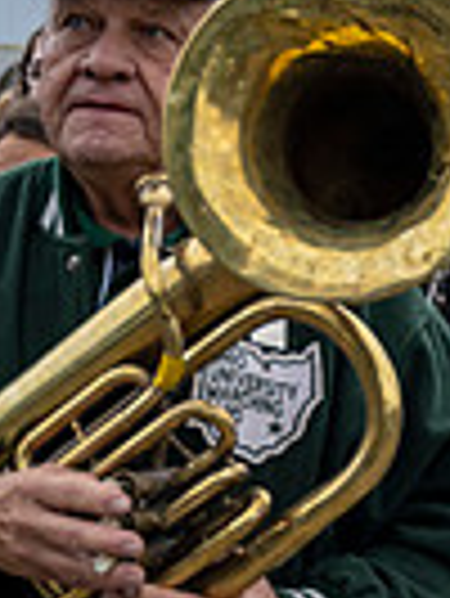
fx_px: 3115
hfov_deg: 7.7
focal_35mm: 180
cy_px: 223
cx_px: 1076
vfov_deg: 11.0
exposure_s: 1/800
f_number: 4
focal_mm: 43
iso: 400
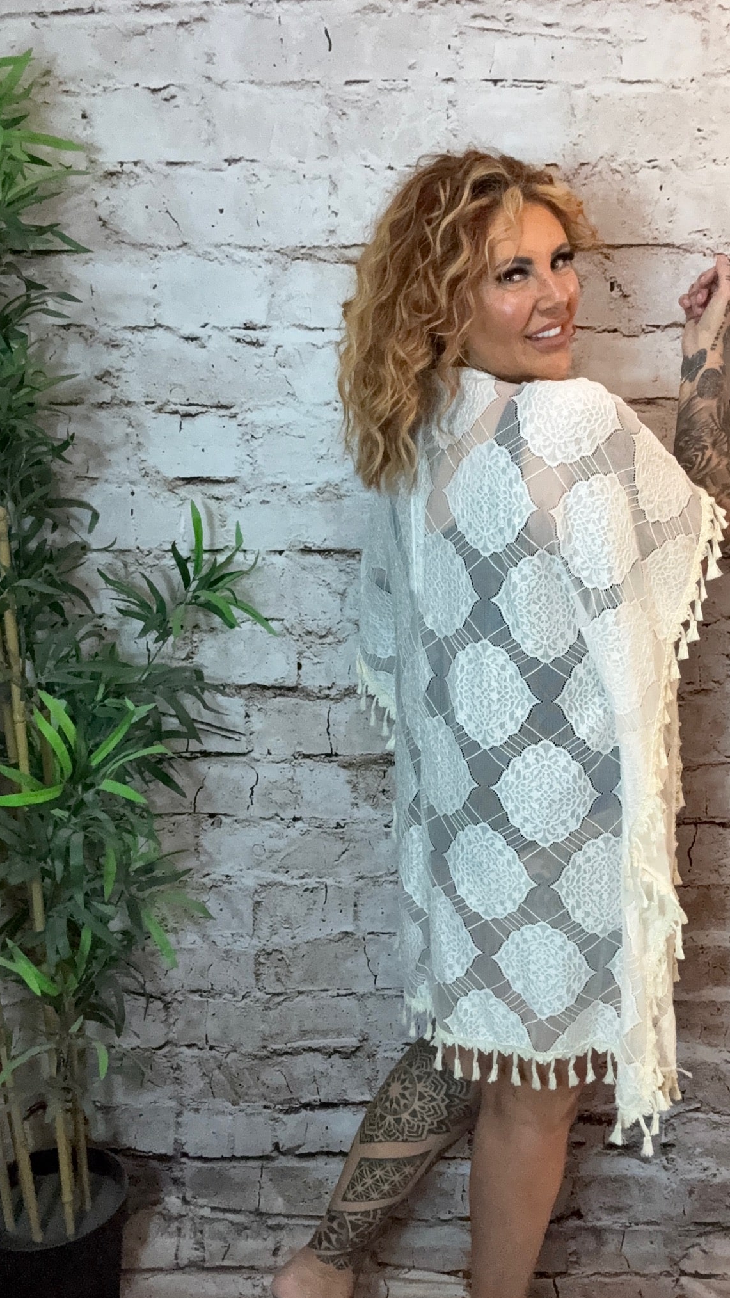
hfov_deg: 35.4
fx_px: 1135
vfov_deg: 59.5
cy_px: 645
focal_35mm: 33
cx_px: 460
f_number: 1.9
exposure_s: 1/50
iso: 250
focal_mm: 2.69
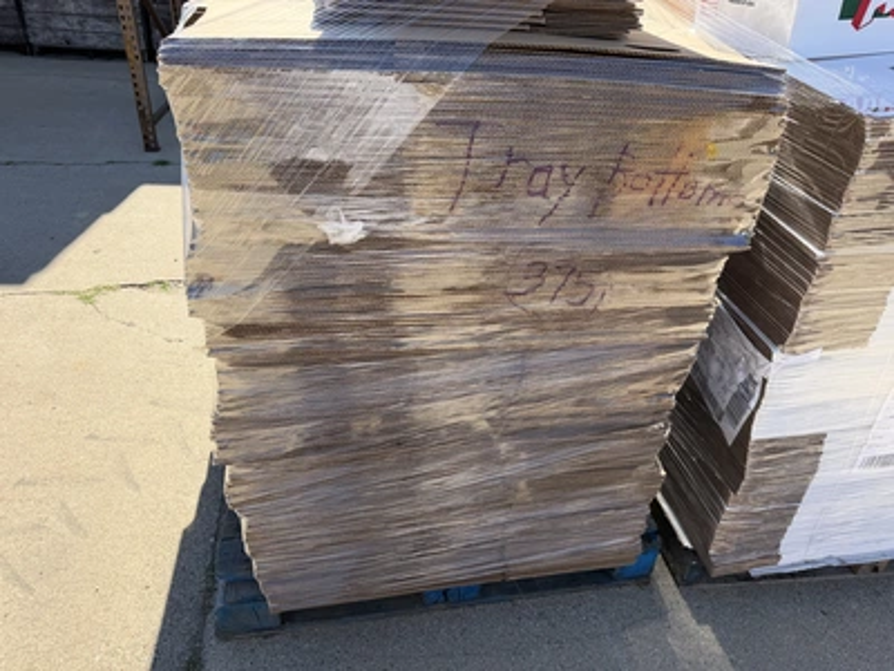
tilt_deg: -35.8
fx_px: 620
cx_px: 447
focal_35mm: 24
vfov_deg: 56.8
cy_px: 336
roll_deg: -6.1
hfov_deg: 71.6
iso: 80
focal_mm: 6.76
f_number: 1.78
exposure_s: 1/1901
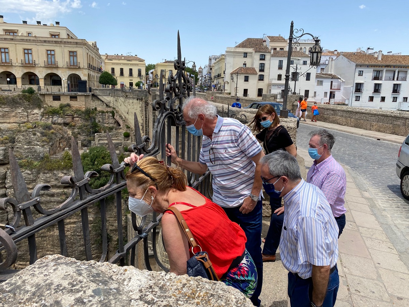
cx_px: 204
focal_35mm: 26
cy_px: 154
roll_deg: -1.7
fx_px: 307
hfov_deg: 67.3
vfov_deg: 53.1
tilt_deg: -12.6
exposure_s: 1/1866
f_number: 1.8
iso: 32
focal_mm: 4.25
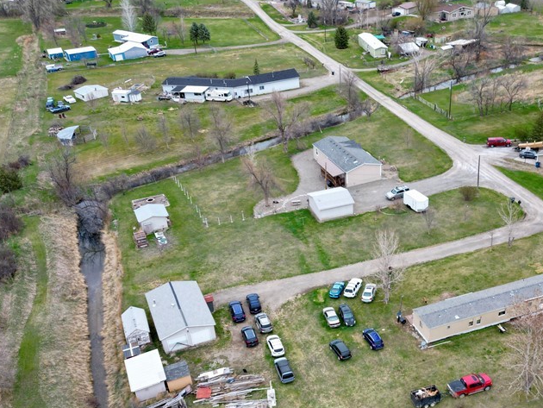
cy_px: 287
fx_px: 612
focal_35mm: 39
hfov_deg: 47.5
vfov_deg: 36.3
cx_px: 335
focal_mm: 6.72
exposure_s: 1/1000
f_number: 1.7
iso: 100
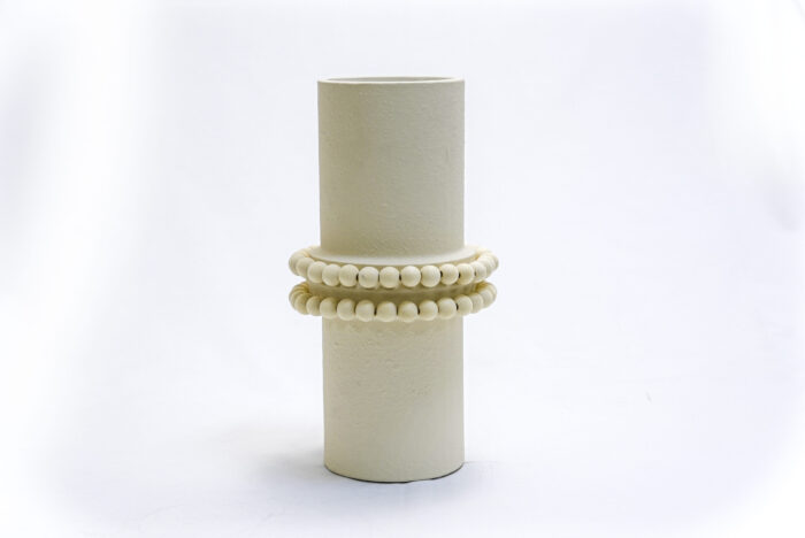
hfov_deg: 28.8
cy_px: 269
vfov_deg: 19.5
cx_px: 402
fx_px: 1567
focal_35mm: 70
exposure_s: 1/125
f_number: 9
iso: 3200
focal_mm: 70
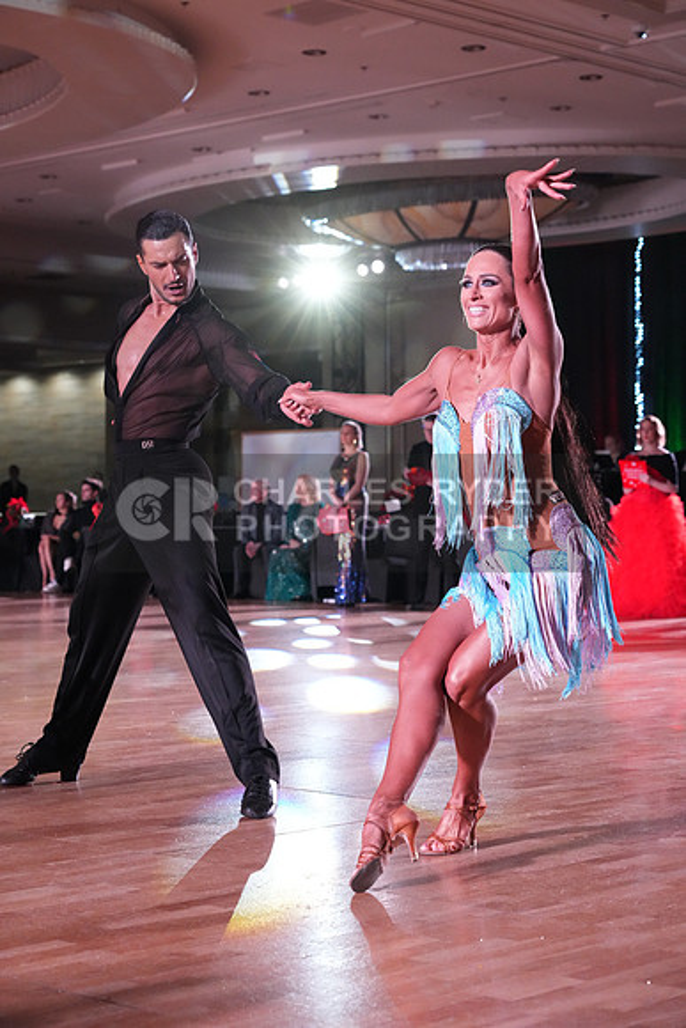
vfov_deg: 29.2
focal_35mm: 69
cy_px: 514
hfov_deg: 19.7
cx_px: 343
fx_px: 1971
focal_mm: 69
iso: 6400
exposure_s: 1/320
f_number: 5
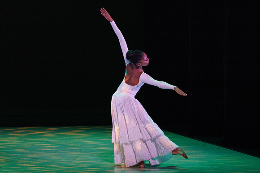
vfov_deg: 3.4
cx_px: 120
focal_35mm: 404
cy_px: 86
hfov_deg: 5.1
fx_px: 2920
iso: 5000
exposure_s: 1/400
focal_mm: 376
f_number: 6.3
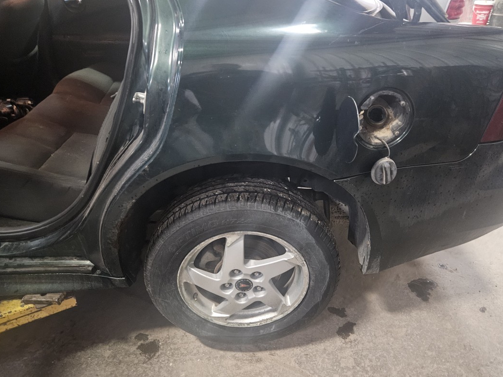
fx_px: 407
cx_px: 265
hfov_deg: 63.4
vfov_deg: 49.8
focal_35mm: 28
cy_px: 190
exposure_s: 1/24
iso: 1000
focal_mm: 5.4
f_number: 1.8
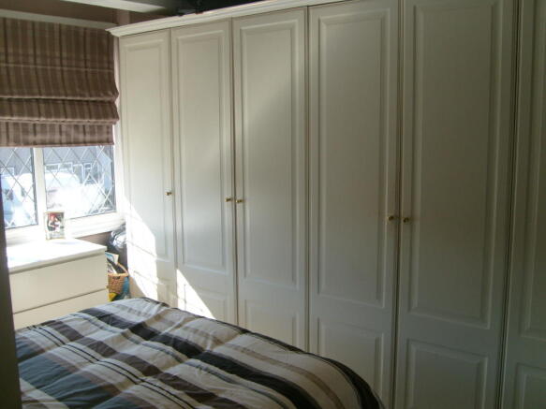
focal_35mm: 35
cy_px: 204
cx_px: 273
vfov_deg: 40.7
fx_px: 552
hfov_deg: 52.6
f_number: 2.8
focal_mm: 5.8
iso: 80
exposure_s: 1/180
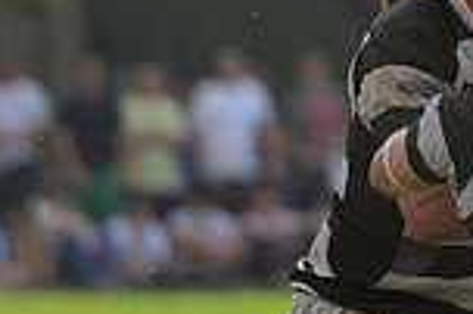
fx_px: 9778
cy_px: -281
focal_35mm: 745
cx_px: 647
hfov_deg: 2.8
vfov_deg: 1.8
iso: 320
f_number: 2.8
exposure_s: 1/1000
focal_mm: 195
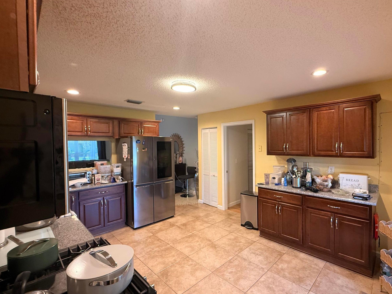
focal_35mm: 17
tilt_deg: -0.6
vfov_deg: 74.7
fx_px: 193
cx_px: 220
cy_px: 149
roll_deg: +0.7
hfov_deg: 90.6
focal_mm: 2.22
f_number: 2.2
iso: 250
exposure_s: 1/60
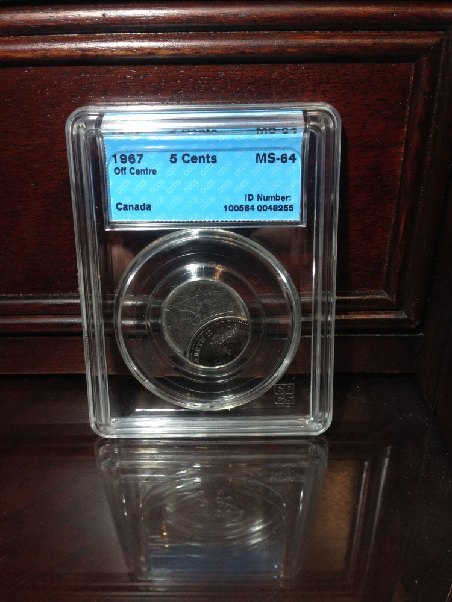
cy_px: 301
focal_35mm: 33
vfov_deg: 55.4
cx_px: 226
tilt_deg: -27.7
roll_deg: -0.2
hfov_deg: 42.9
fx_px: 575
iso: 50
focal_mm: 4.12
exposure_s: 1/60
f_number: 2.4
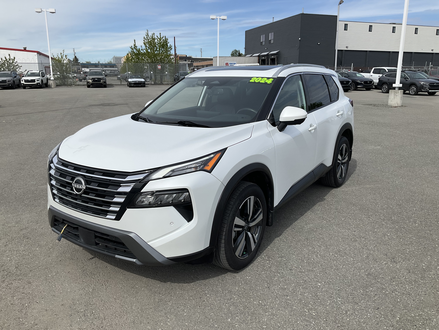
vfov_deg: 48.2
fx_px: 368
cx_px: 220
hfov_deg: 61.7
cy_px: 165
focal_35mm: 29
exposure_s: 1/2801
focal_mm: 3
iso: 25
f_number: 1.8
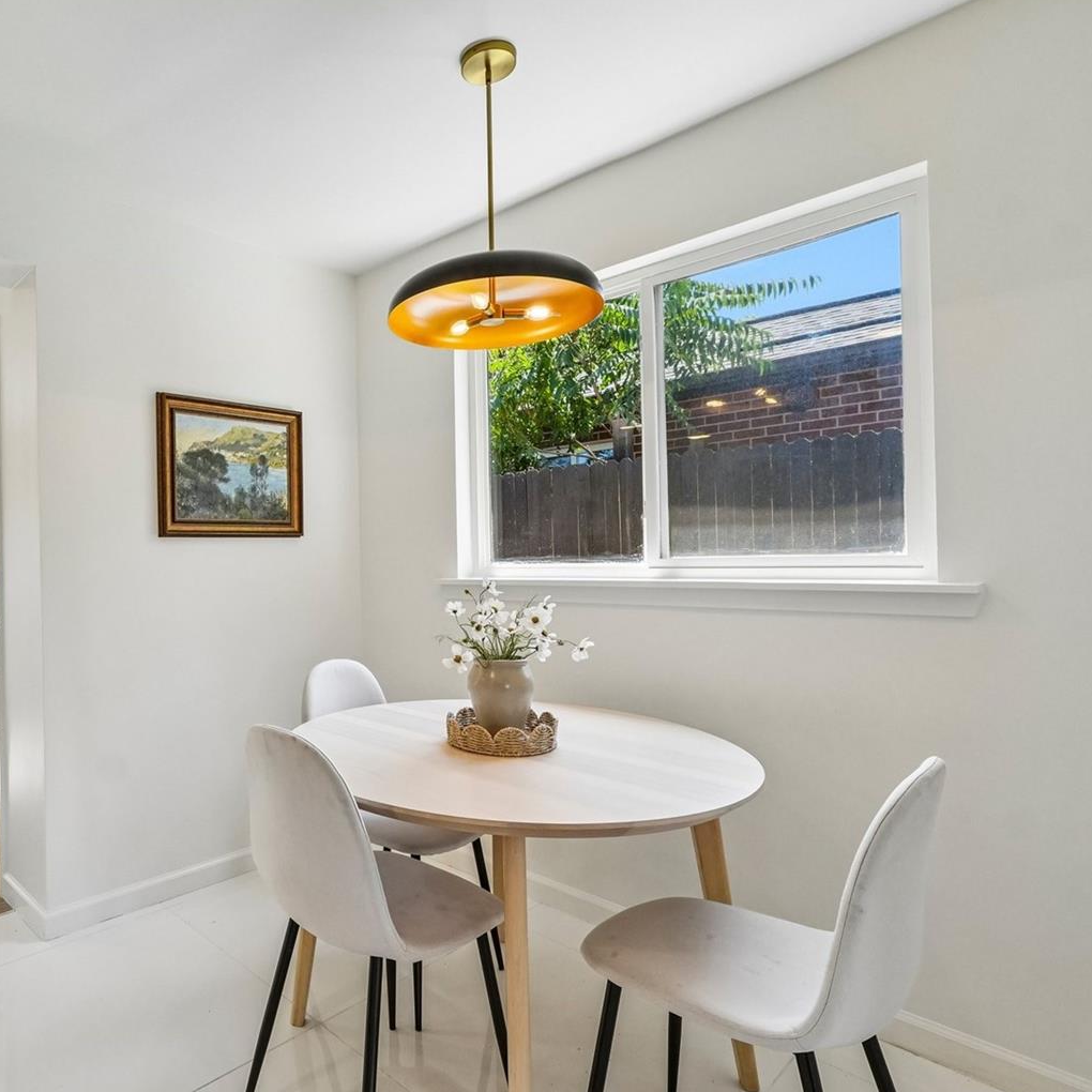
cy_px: 558
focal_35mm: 20
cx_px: 286
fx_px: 714
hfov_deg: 70.3
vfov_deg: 74.8
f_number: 8
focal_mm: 10
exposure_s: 1/80
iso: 800
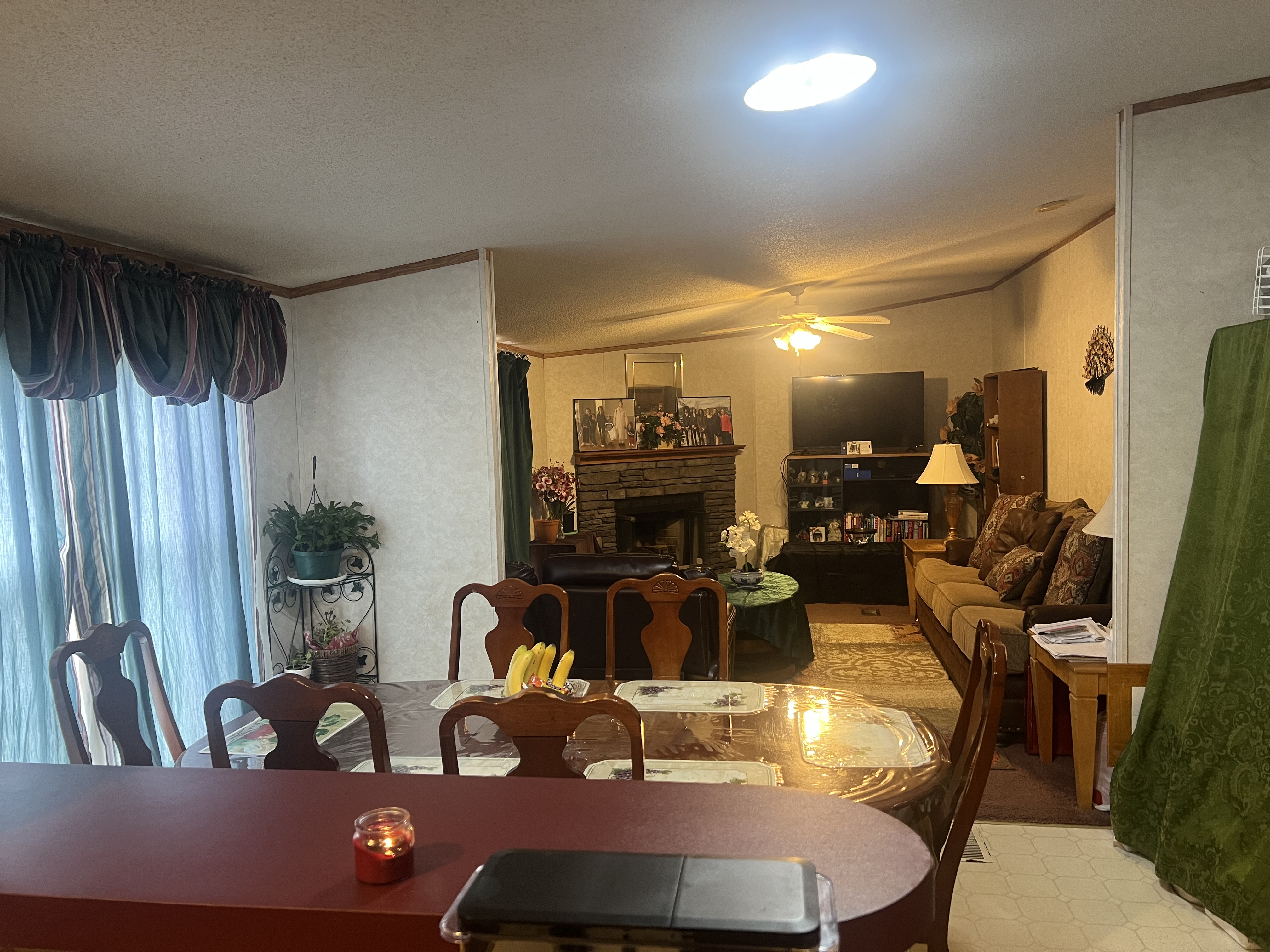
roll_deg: +1.2
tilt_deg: -3.6
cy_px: 476
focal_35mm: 26
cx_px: 635
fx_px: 954
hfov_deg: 67.3
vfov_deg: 53.1
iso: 160
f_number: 1.5
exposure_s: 1/60
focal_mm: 5.7
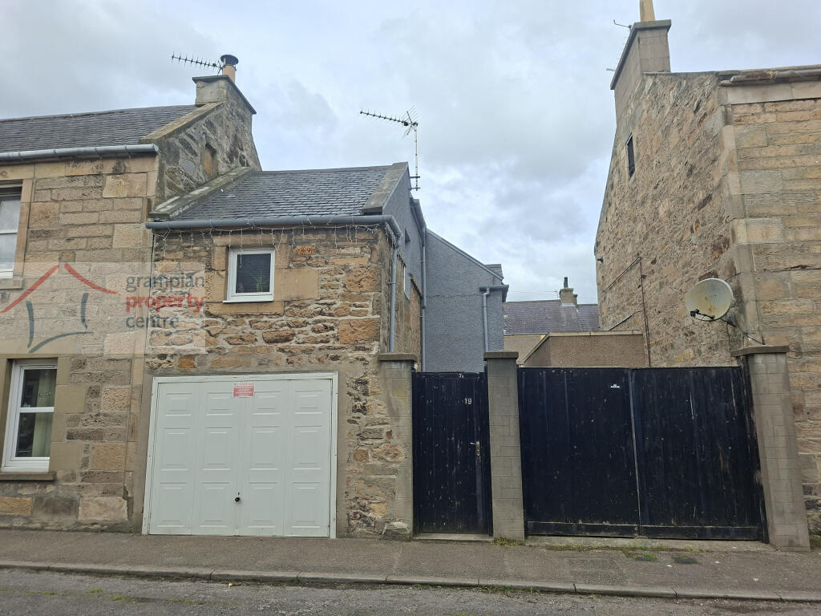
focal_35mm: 23
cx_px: 410
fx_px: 545
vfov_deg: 58.9
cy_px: 308
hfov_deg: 73.9
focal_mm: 5.54
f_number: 1.8
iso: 50
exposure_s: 1/1445
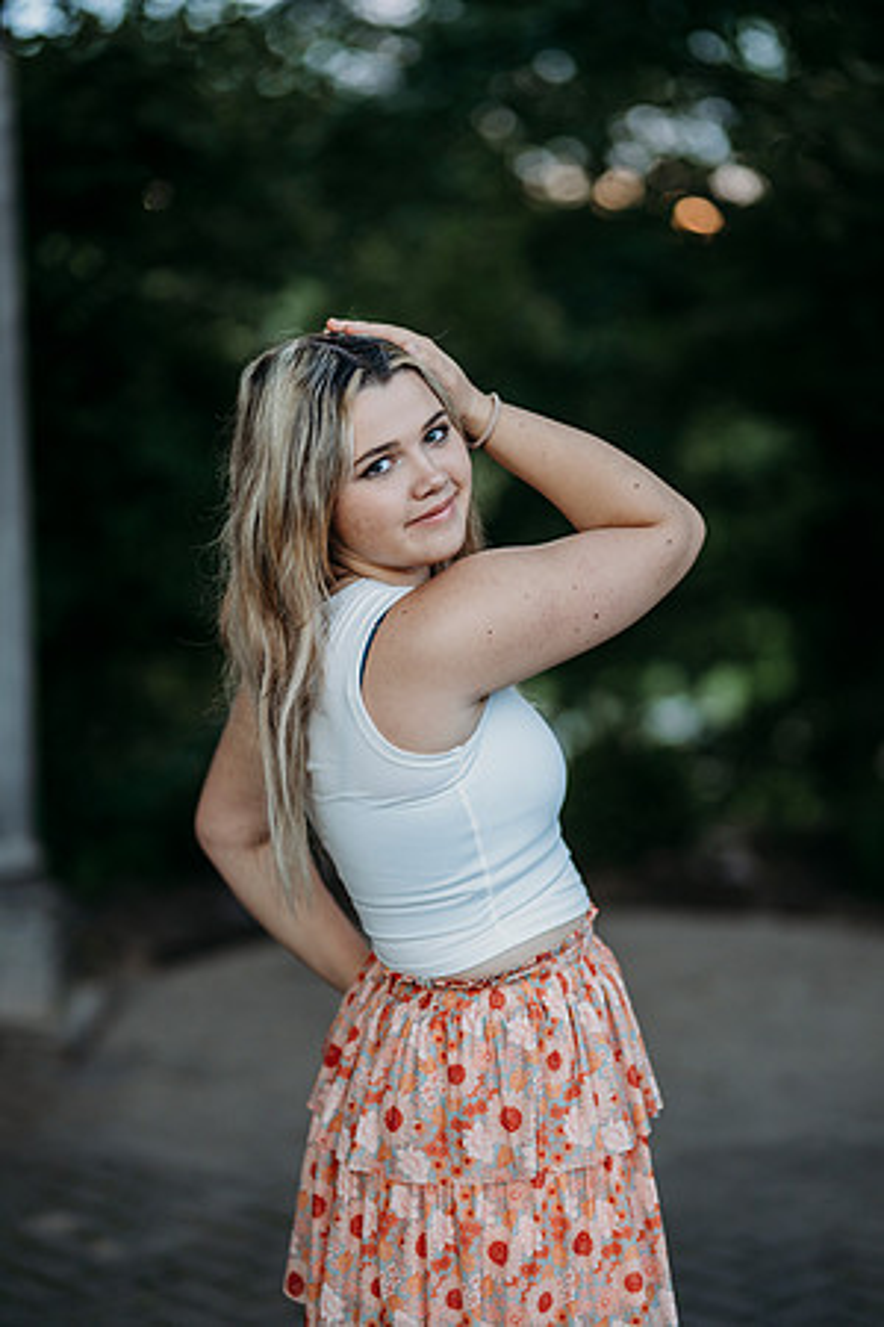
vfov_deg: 23.9
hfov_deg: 16.1
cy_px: 664
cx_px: 442
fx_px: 3131
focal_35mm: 85
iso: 250
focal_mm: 85
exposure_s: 1/125
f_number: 1.6
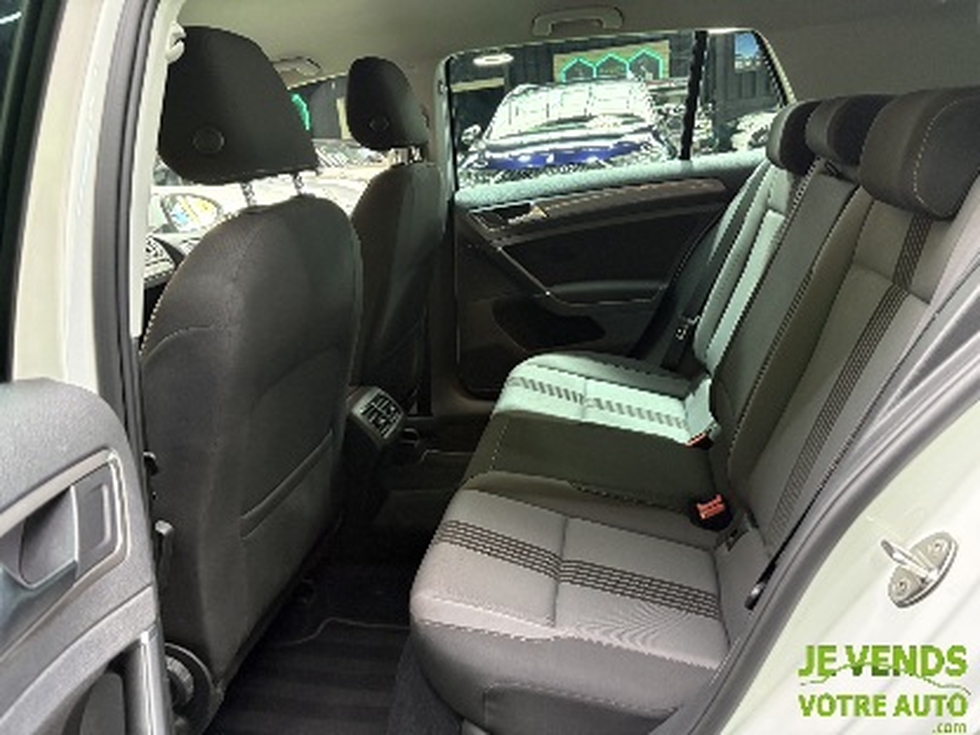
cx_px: 490
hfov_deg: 67.3
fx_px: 736
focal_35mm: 26
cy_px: 368
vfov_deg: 53.1
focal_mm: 5.96
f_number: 1.6
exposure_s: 1/33
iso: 400
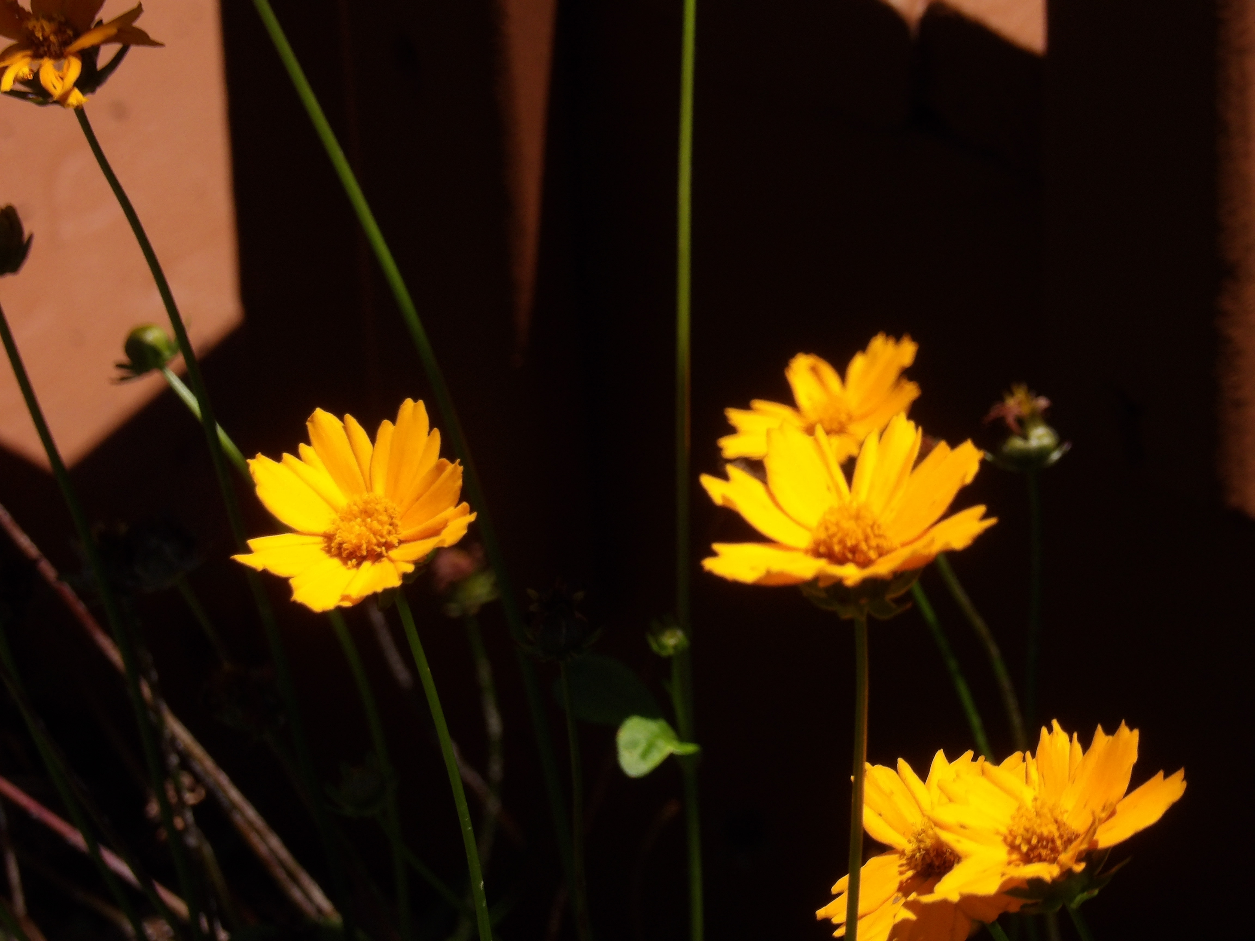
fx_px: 8049
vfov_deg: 6.7
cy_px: 470
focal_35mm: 222
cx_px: 628
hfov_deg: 8.9
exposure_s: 1/767
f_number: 4.5
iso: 100
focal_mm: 39.8
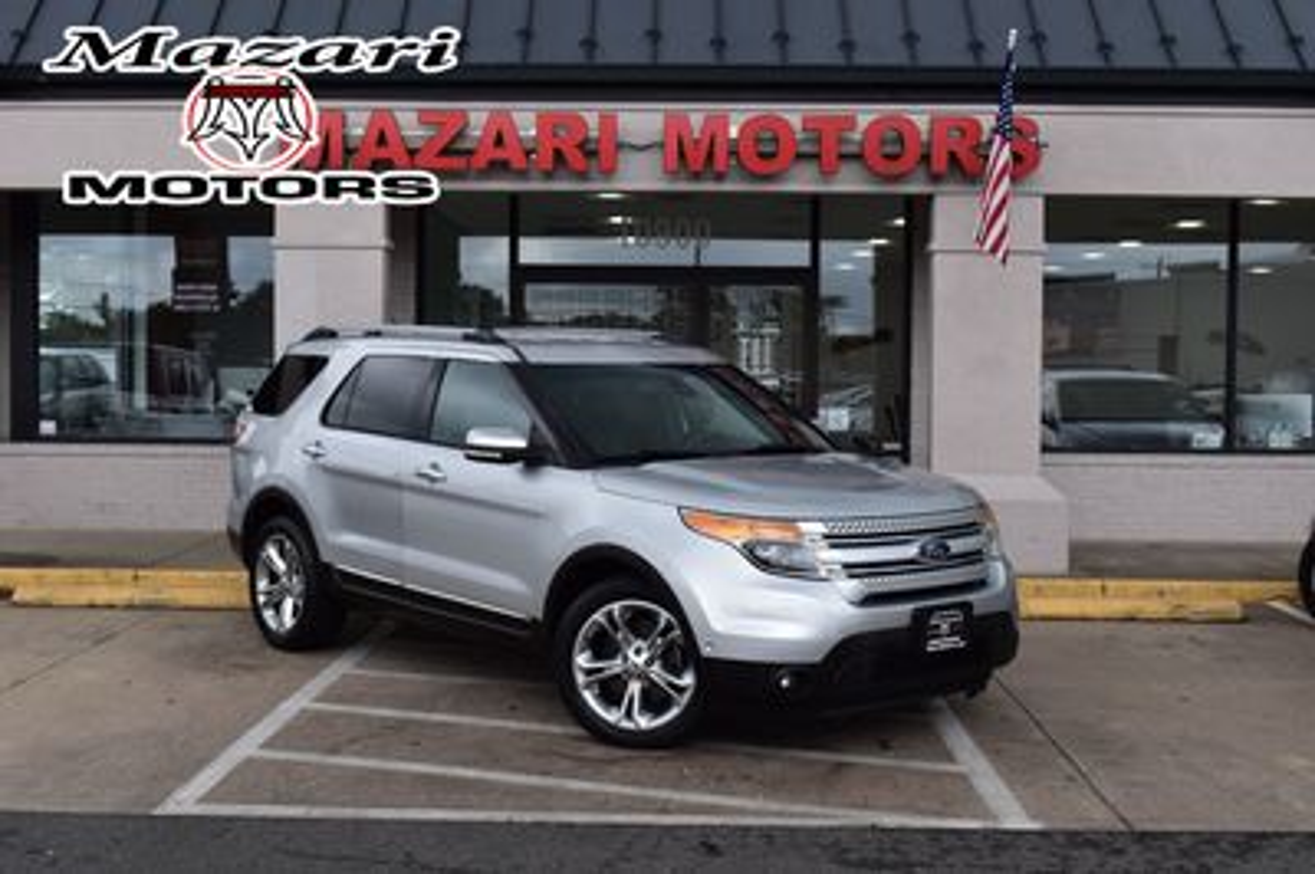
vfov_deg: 29.8
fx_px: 1642
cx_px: 658
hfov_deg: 43.6
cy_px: 437
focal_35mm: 45
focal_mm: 30
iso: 400
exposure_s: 1/250
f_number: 10
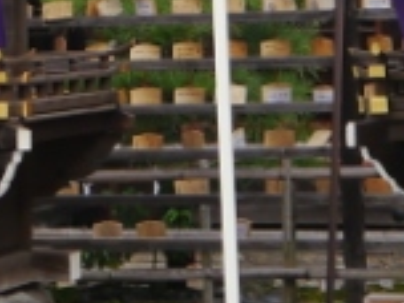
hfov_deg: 8.1
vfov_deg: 6.0
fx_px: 2836
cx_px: 3
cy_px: -247
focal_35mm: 243
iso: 160
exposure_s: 1/160
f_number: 5
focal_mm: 18
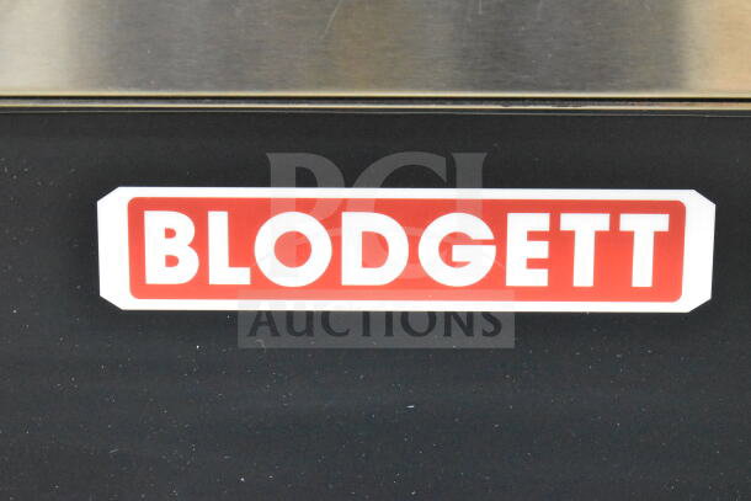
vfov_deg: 16.6
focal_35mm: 82
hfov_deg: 24.6
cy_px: 250
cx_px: 376
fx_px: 1721
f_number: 5.6
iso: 16000
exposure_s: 1/100
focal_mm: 55
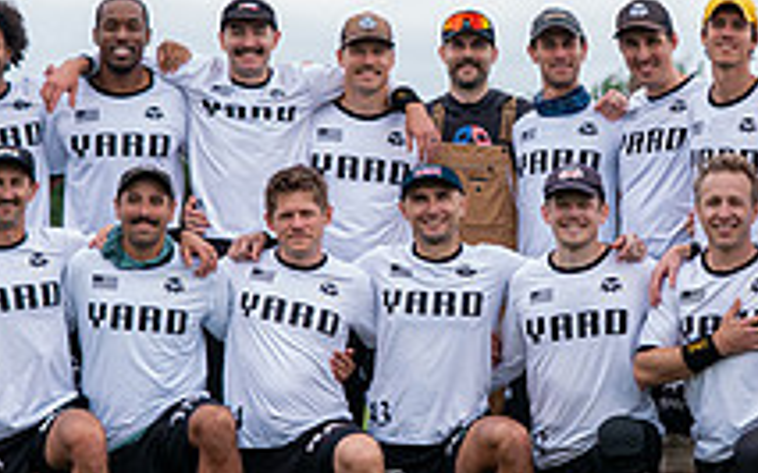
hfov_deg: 10.8
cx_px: 352
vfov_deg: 6.8
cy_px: 169
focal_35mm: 194
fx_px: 4007
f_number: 2.8
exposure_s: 1/3200
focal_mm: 70
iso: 640
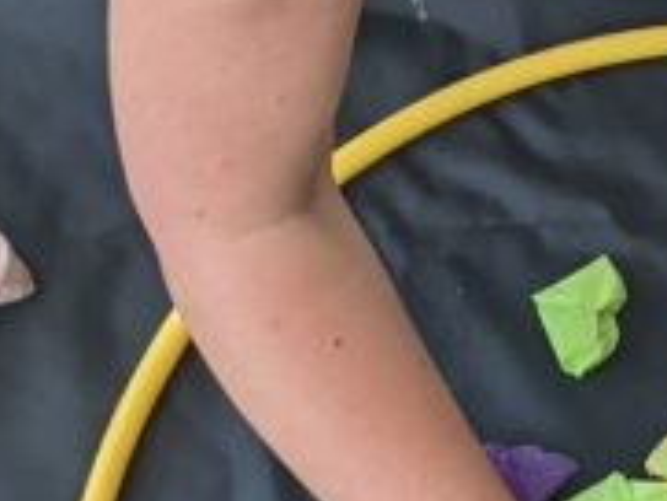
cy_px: 508
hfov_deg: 12.7
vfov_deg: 9.6
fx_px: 2950
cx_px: 722
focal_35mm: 153
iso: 138
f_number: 1.73
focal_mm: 4.38
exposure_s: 1/99.9
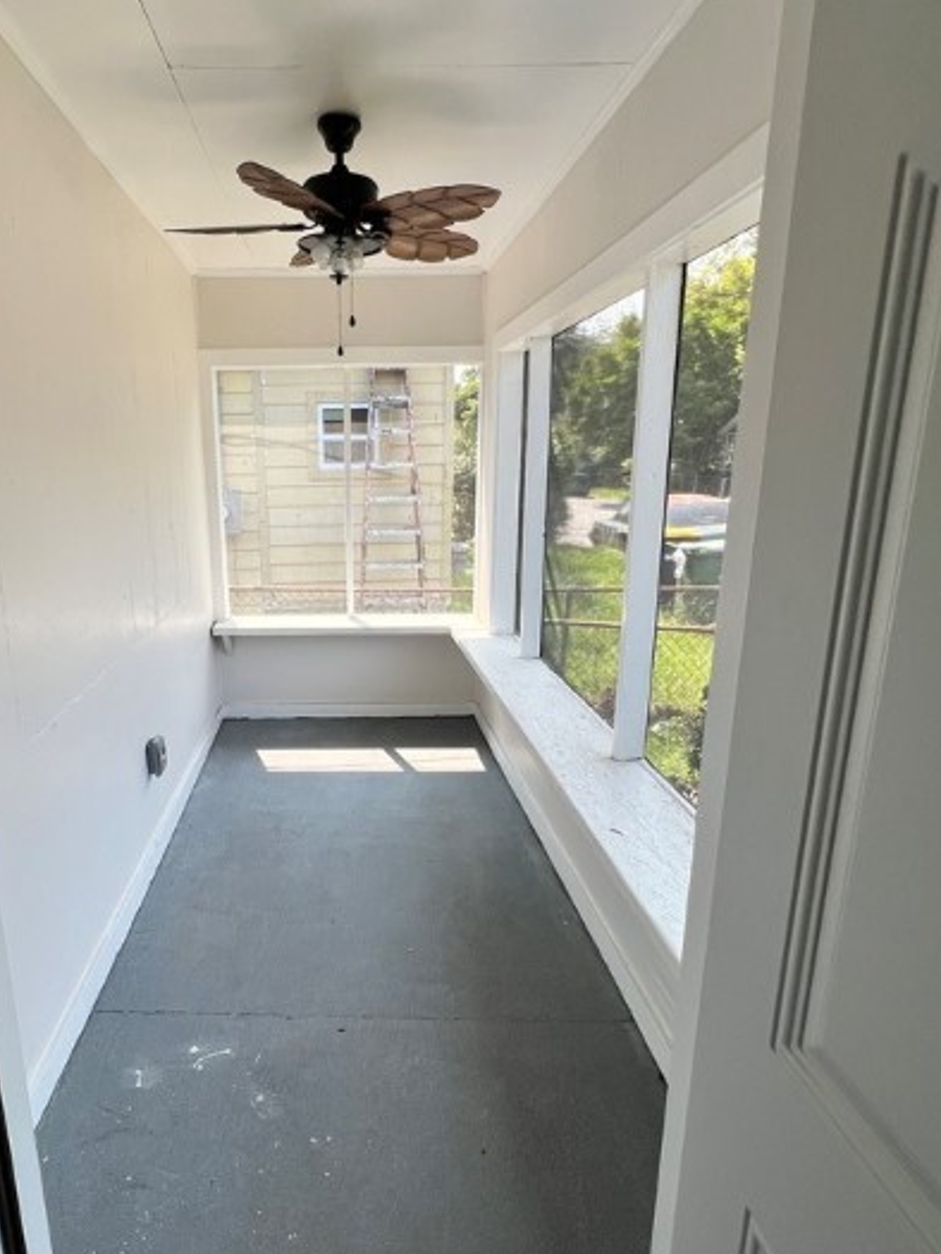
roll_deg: +1.6
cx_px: 346
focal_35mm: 19
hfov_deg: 67.5
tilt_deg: -12.9
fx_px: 688
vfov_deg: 84.6
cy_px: 638
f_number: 1.8
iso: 32
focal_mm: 1.57
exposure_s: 1/190
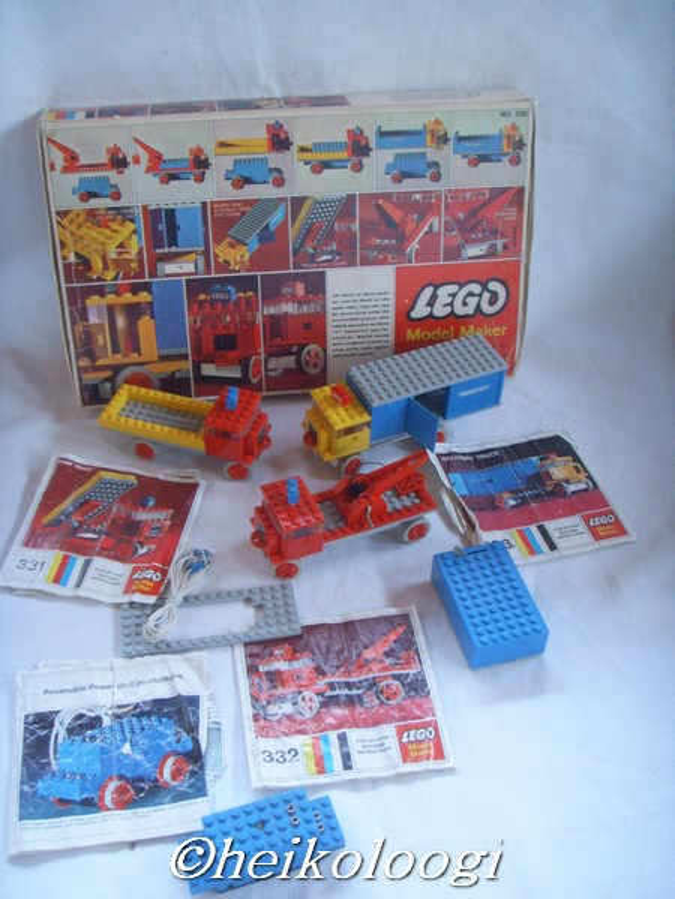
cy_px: 450
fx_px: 1014
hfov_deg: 36.8
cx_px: 338
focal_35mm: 39
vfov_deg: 47.9
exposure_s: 1/8
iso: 152
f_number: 3.5
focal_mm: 6.6
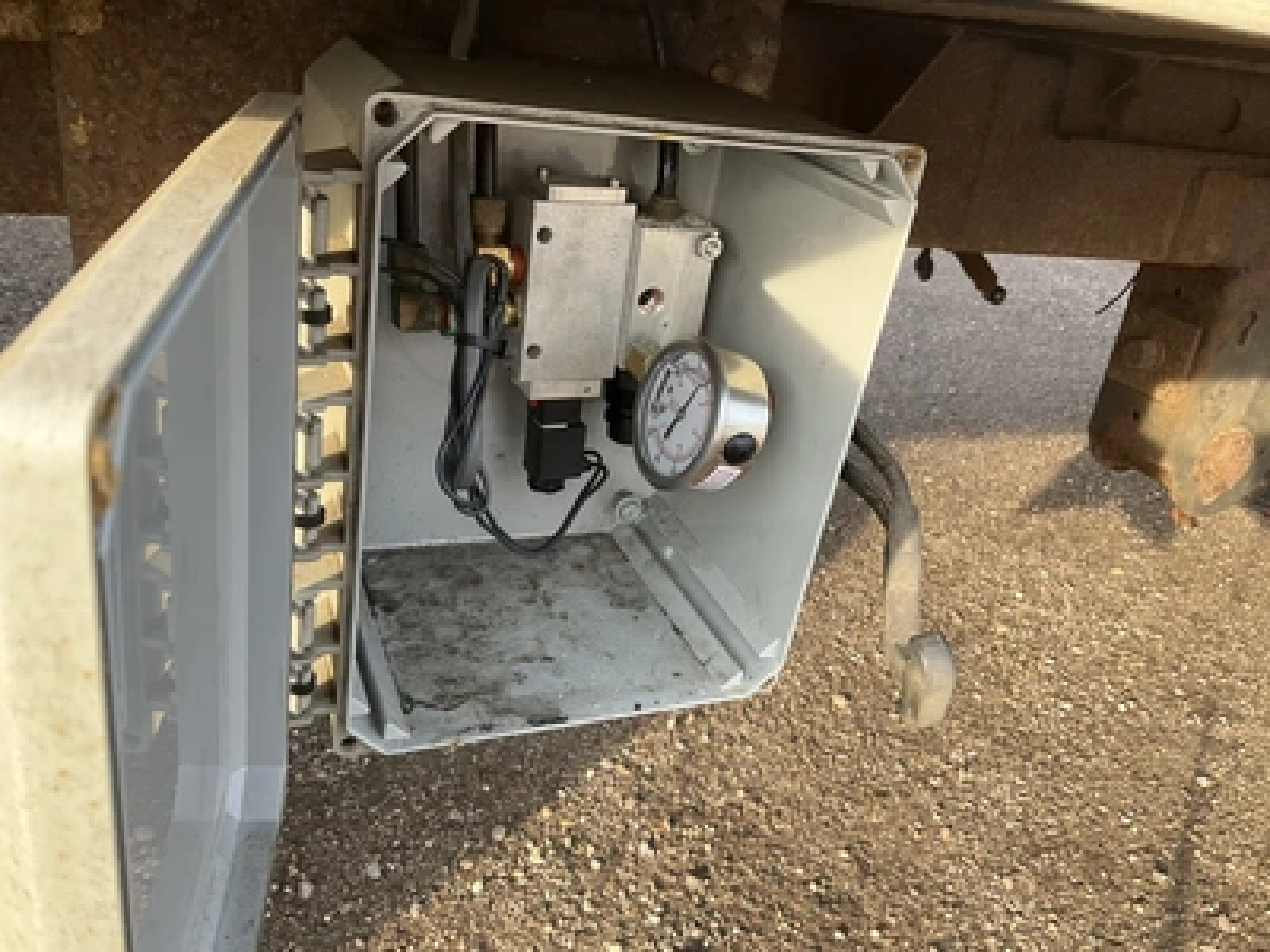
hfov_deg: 61.7
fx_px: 1064
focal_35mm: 29
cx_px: 635
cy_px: 476
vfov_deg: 48.2
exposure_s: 1/122
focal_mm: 3
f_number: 1.8
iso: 25
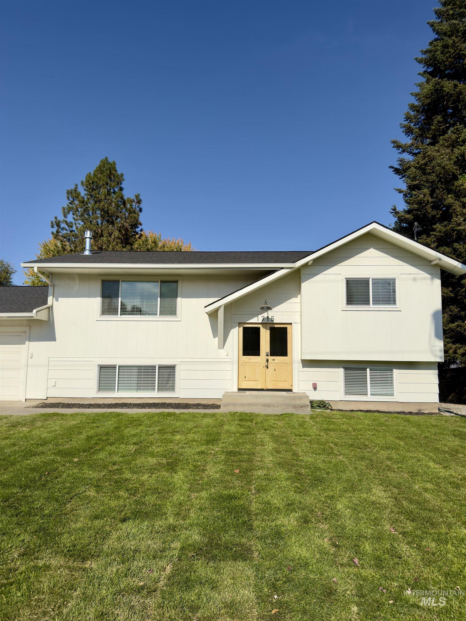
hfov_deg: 56.8
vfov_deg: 71.6
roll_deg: -1.6
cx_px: 233
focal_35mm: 24
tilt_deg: +7.2
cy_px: 310
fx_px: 431
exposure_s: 1/8929
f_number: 1.78
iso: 64
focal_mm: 6.76
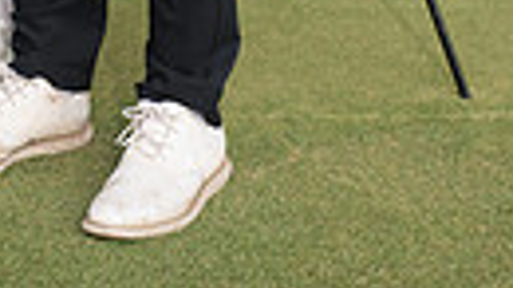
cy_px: -560
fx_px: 2271
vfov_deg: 6.6
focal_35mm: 167
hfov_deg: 12.8
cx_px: 43
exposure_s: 1/320
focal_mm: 46
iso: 160
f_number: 6.3
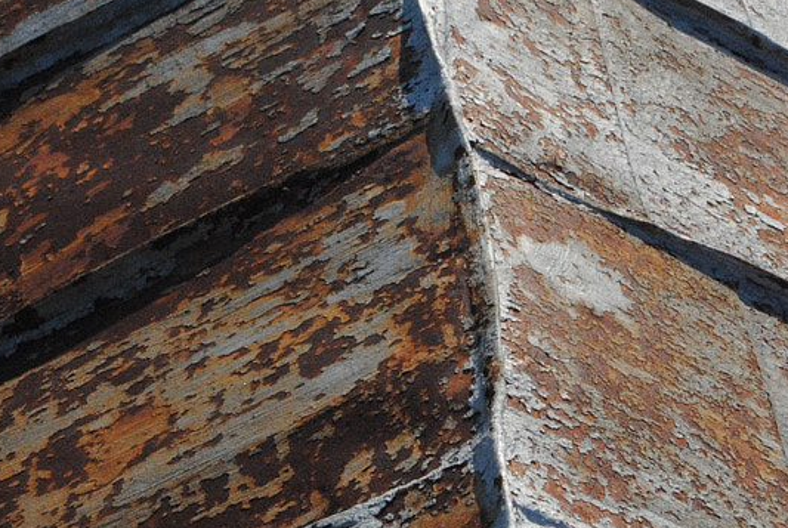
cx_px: 392
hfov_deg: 13.0
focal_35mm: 158
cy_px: 214
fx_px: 3452
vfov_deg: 8.7
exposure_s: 1/800
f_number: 14
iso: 800
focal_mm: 35
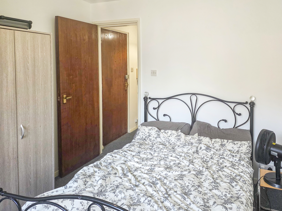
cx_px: 141
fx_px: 187
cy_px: 106
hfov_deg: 73.9
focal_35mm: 23
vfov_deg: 58.9
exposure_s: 1/100
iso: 160
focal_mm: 6.25
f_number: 1.7
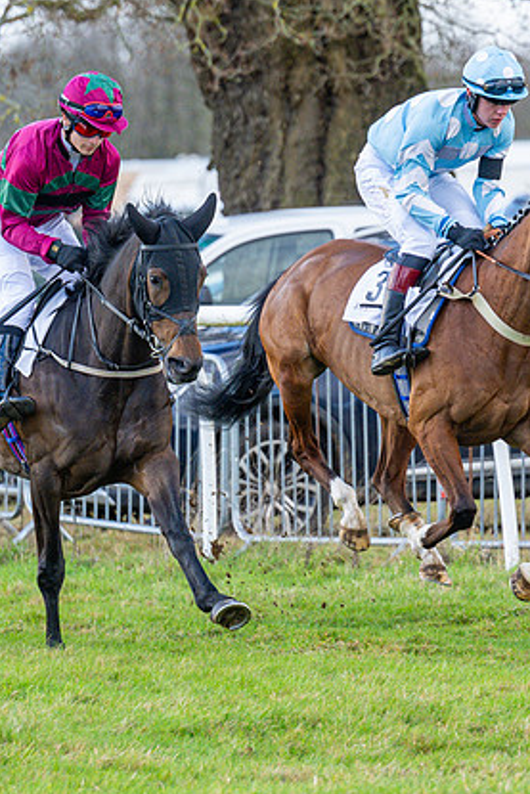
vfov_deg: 3.9
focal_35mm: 525
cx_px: 529
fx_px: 11583
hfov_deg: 2.6
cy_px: 363
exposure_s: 1/800
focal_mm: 175
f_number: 4
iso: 500
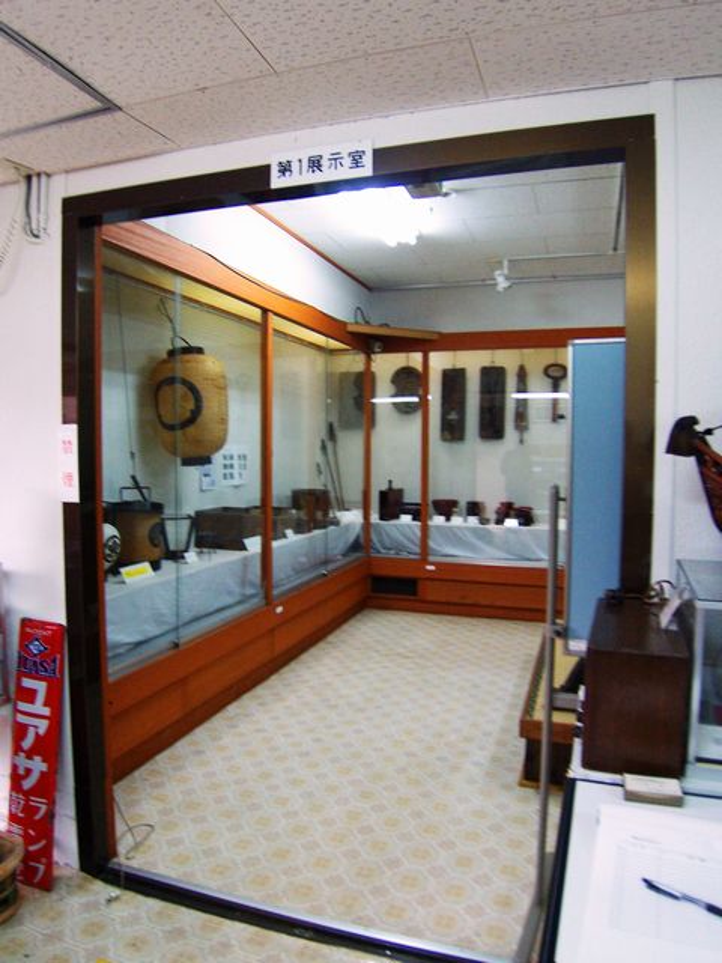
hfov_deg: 58.9
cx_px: 361
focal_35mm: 23
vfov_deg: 73.9
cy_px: 482
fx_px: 640
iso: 160
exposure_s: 1/30
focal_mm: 3.8
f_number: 2.8
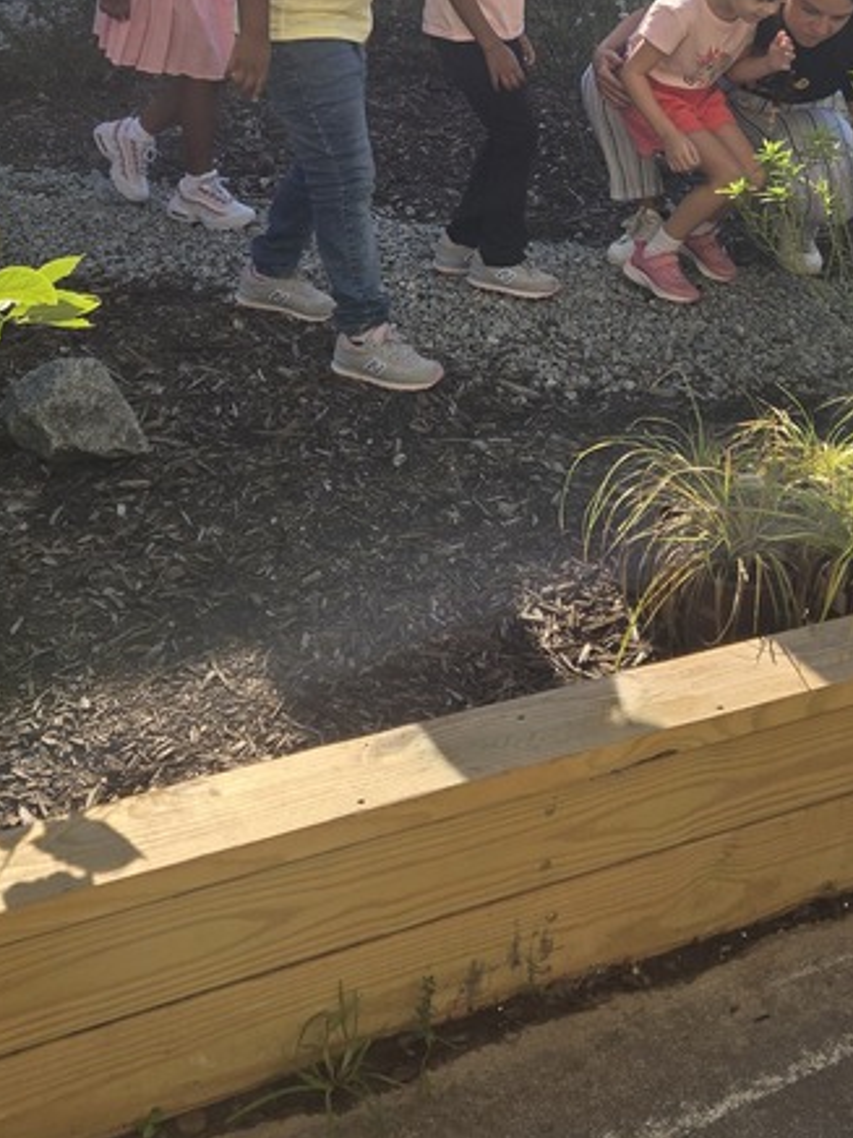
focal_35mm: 54
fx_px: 1774
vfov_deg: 33.9
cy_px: 141
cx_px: 402
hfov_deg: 27.0
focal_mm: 5.4
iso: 25
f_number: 1.8
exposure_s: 1/2271
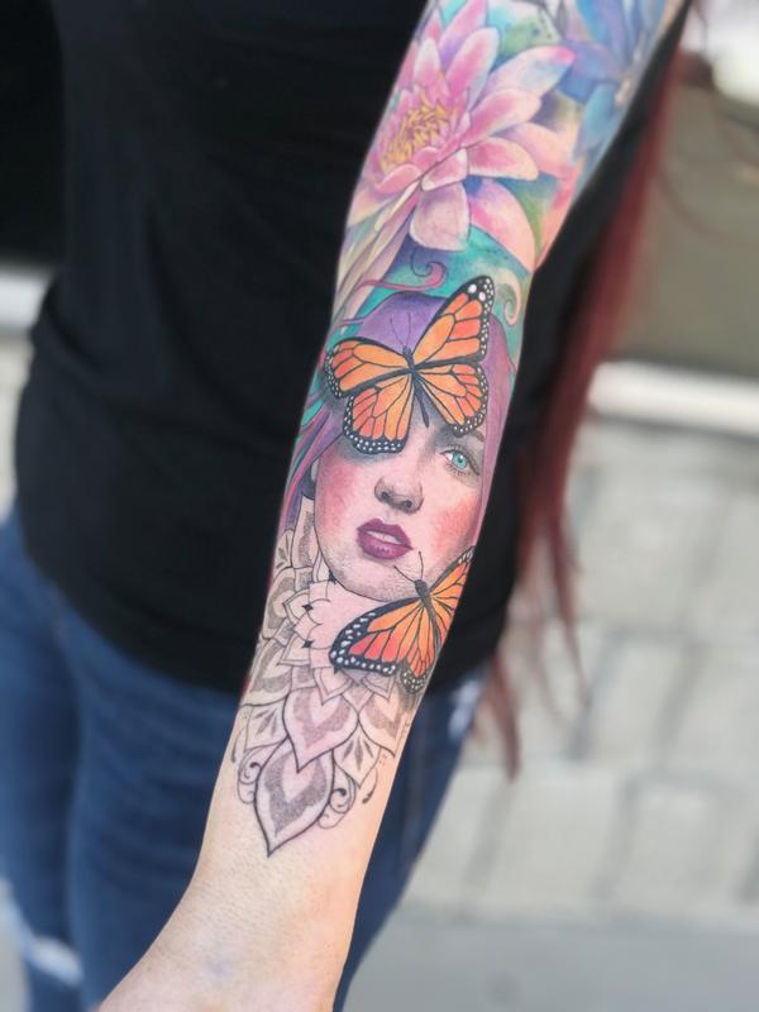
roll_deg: -13.3
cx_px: 380
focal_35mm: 57
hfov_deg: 25.7
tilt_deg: -18.3
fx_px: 1666
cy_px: 506
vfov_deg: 33.8
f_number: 2.8
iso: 32
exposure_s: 1/120
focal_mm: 6.6
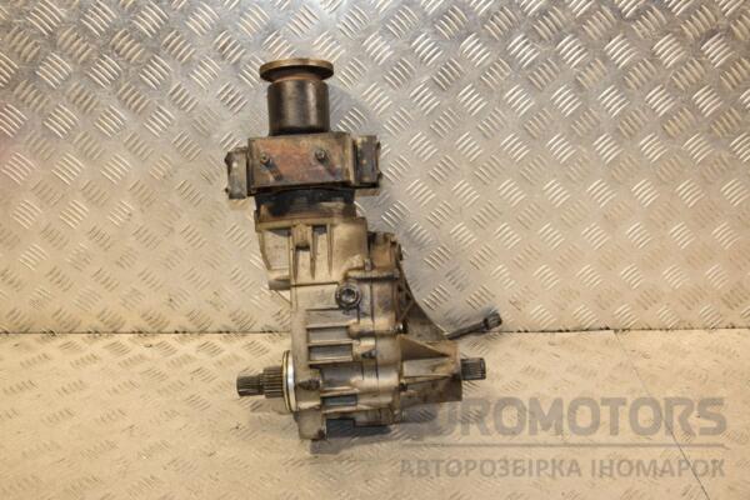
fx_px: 875
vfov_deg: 31.9
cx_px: 375
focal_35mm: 42
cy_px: 250
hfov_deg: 46.4
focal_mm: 28
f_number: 7.1
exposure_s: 1/200
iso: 800
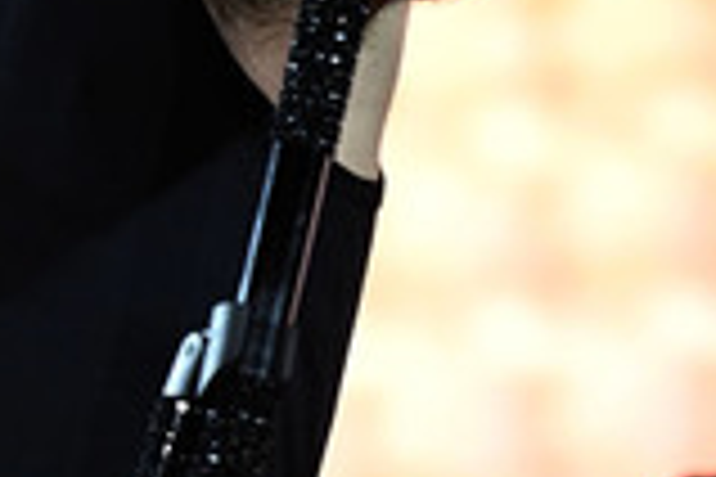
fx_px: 15771
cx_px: -115
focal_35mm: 793
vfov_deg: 1.7
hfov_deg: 2.6
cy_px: -148
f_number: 5.6
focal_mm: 280
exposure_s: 1/200
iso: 1600
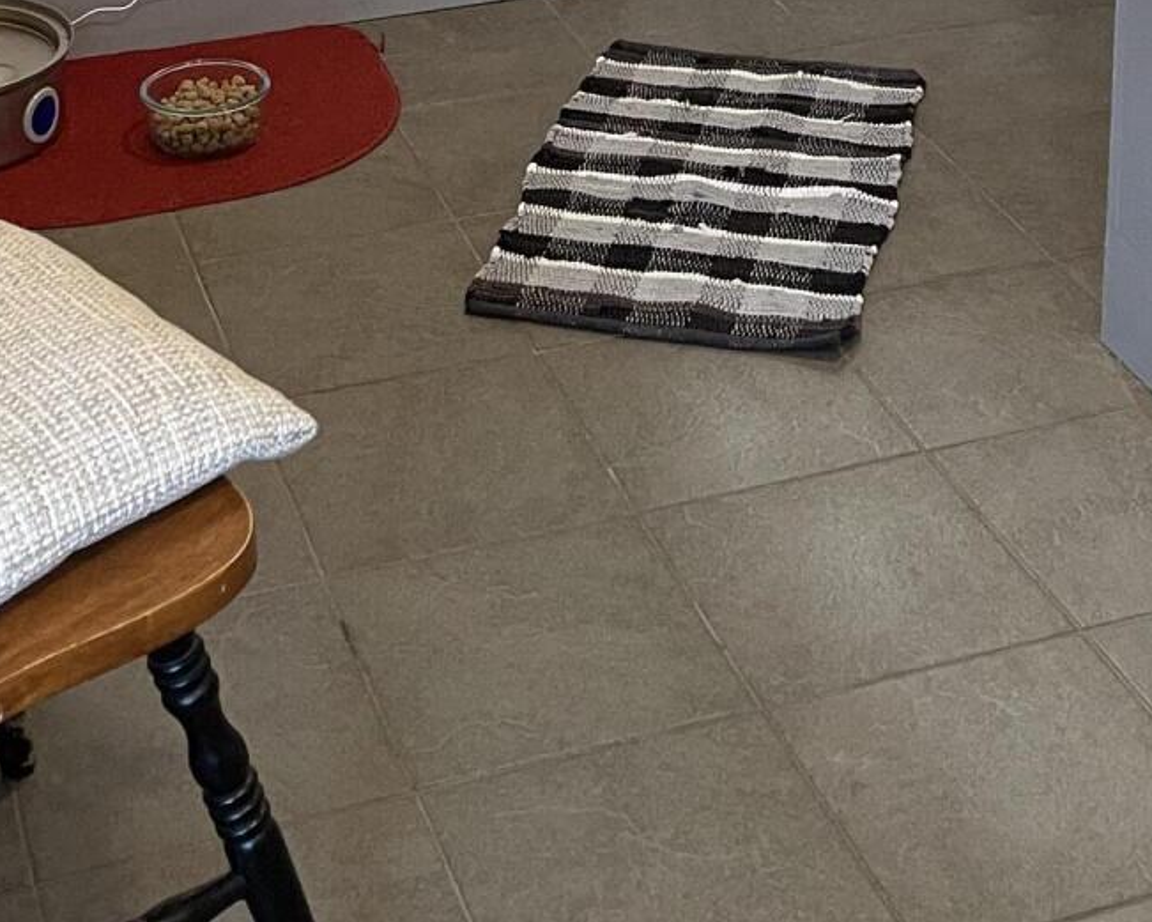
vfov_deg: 18.4
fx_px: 2557
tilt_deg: -13.2
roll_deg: +0.1
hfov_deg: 25.4
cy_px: -421
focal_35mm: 75
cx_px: 582
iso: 200
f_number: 1.6
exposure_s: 1/60
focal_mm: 5.1
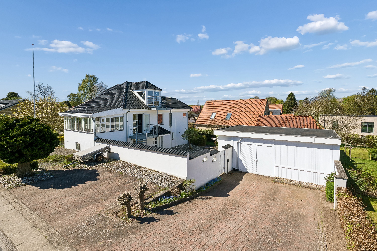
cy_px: 126
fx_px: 188
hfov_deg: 90.0
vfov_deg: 67.4
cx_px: 188
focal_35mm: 18
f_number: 8
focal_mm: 18
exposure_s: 1/640
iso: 200
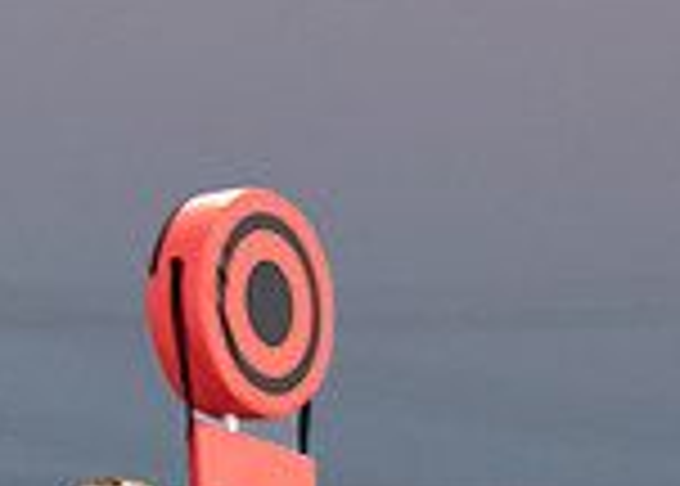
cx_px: 237
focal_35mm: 605
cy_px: 983
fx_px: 11689
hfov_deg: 3.3
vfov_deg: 2.4
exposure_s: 1/1250
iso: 3200
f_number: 2.8
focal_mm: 122
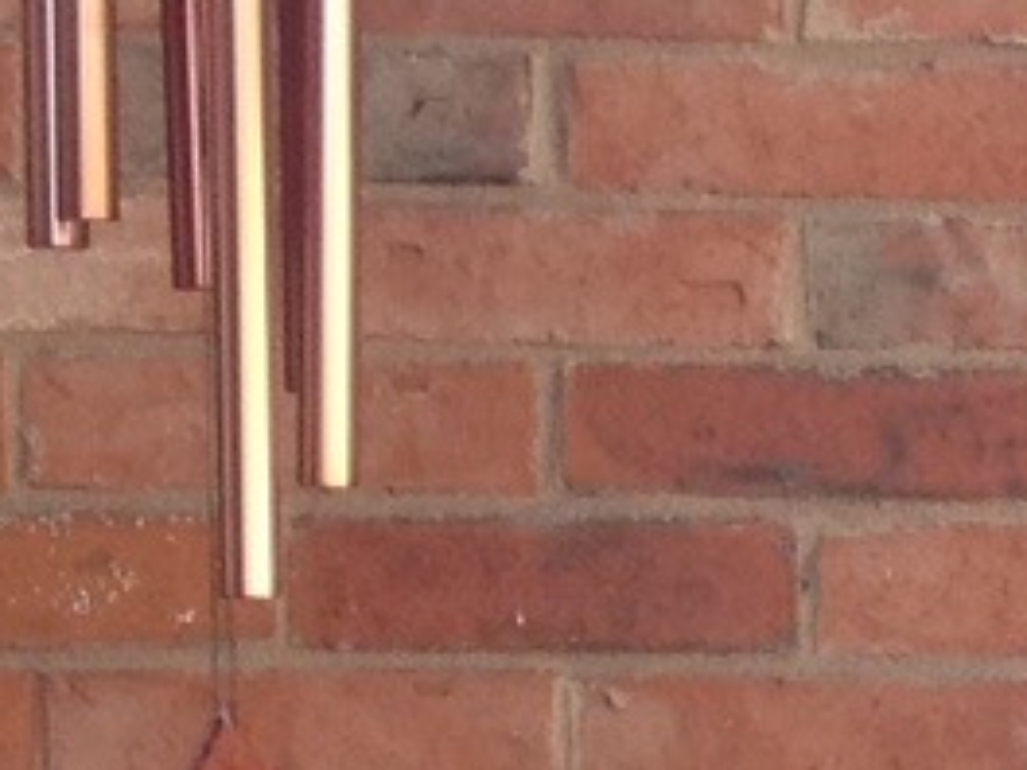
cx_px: 2626
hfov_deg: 6.8
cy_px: 1104
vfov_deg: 5.4
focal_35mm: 272
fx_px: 8070
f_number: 2.4
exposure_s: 1/129
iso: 50
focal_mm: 4.28
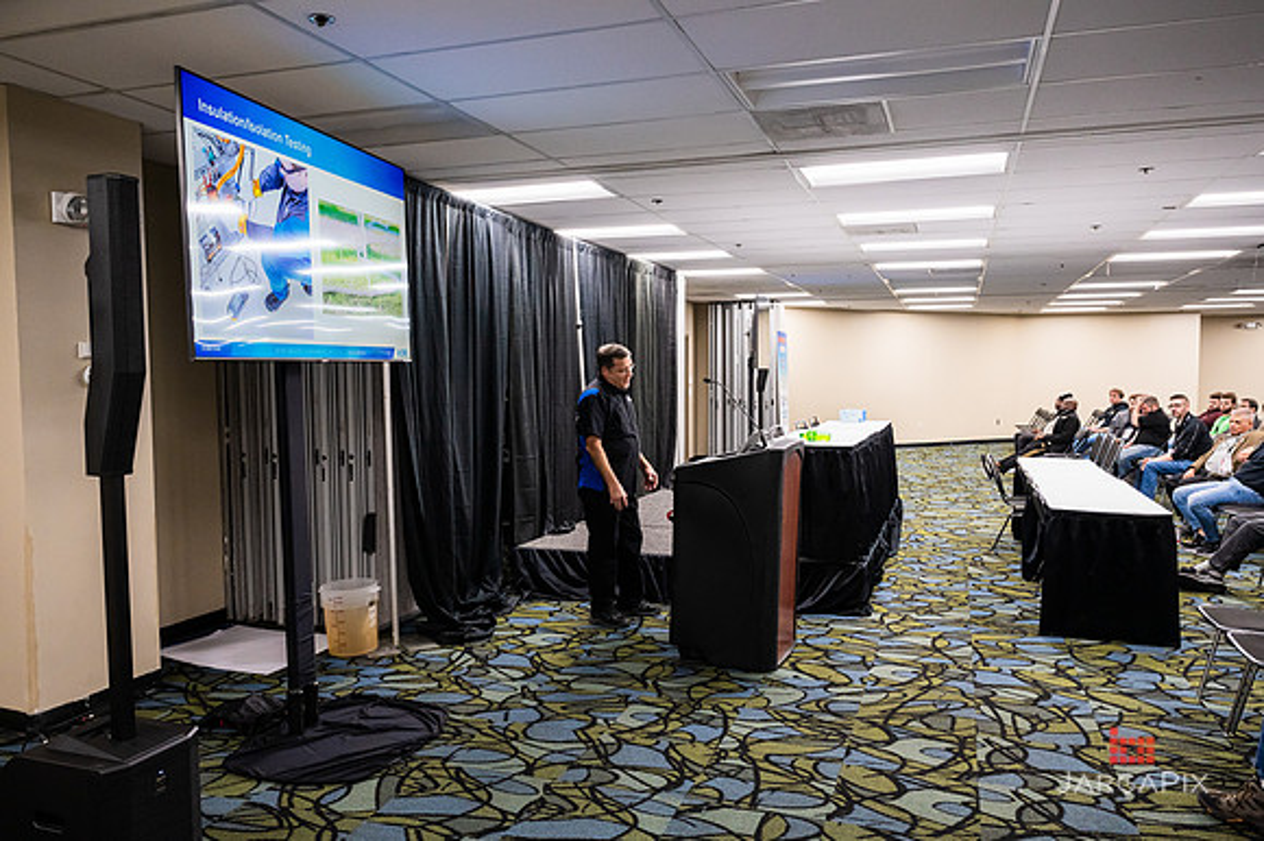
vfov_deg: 46.9
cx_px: 628
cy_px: 421
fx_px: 969
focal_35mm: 28
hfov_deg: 66.2
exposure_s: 1/200
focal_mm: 26.5
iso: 3200
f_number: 5
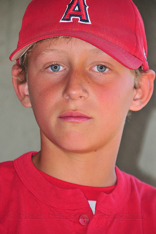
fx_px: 1662
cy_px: 117
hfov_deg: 5.4
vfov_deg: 8.1
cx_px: 78
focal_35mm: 255
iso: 400
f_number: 5.6
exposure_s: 1/320
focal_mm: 170
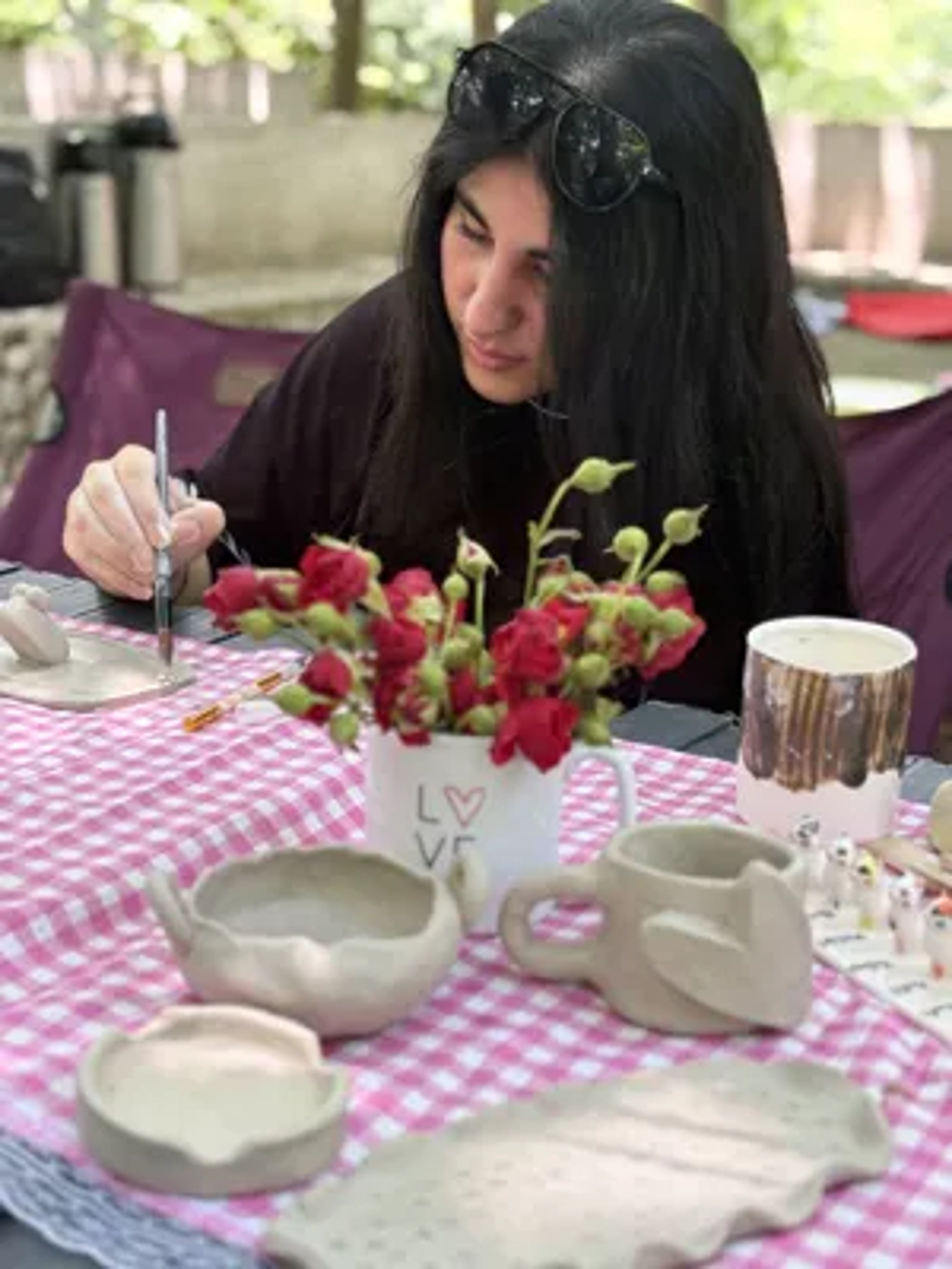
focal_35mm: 52
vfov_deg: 36.8
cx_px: 476
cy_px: 634
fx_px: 1907
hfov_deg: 28.0
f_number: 1.6
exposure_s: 1/60.2
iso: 100
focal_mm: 5.96
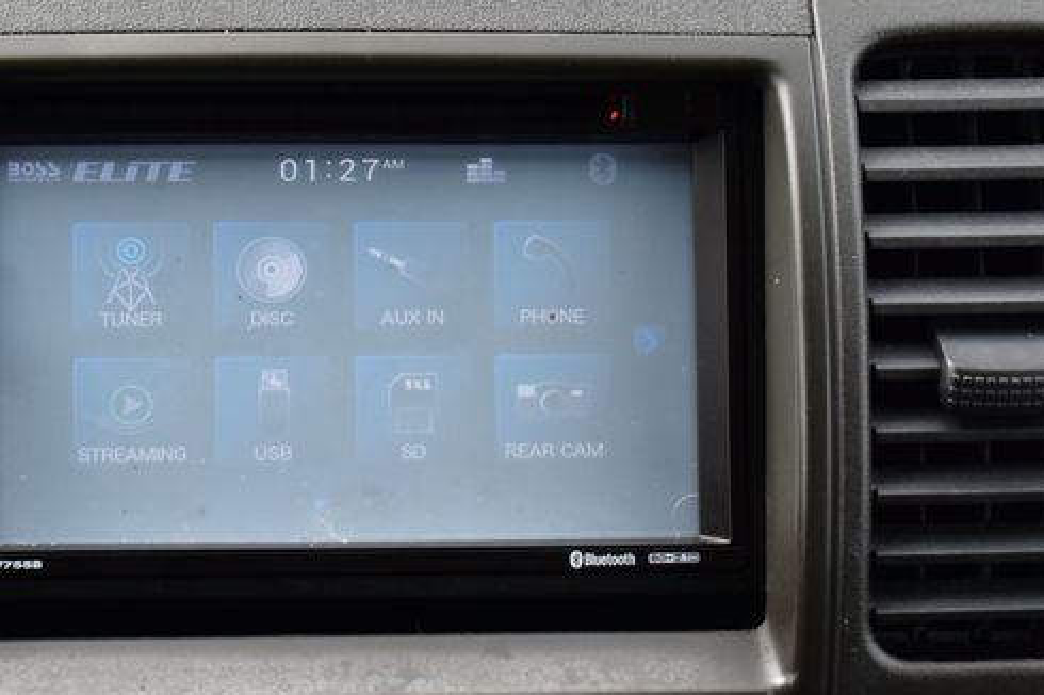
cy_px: 333
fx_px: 3120
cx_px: 375
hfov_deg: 19.0
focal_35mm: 108
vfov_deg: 12.7
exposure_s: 1/40
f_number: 7.1
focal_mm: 55
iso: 400
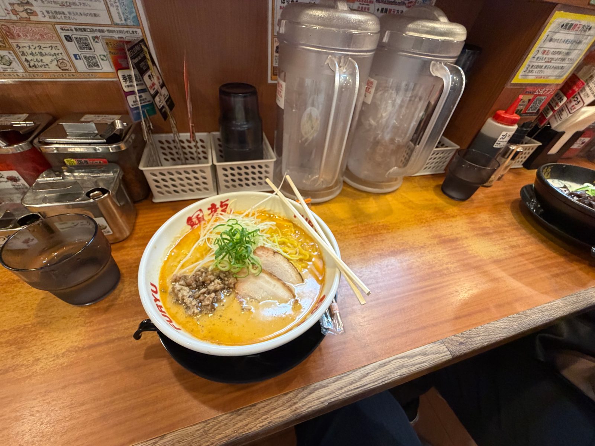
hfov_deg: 102.1
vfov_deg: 85.7
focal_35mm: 14
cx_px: 298
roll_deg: -6.7
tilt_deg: -43.0
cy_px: 223
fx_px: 241
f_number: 2.2
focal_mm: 2.22
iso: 250
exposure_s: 1/100
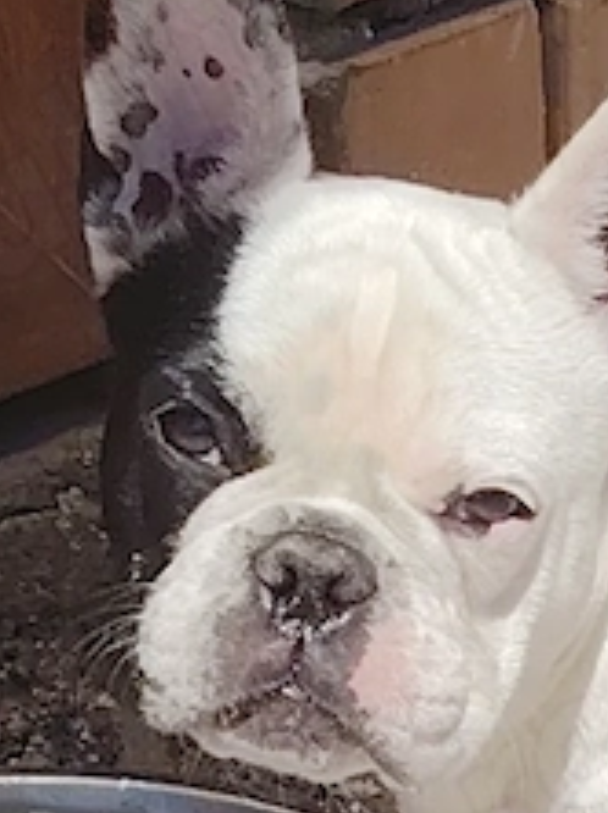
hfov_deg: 5.1
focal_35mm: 289
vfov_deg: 6.8
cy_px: 1187
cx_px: 670
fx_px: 6781
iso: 100
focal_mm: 5.25
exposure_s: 1/1374
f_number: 1.75
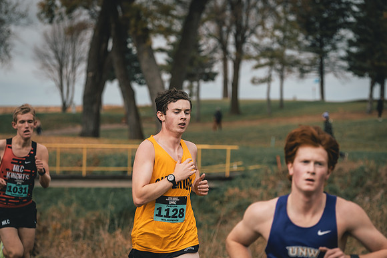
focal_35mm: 213
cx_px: 194
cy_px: 129
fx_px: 2289
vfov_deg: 6.5
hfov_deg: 9.7
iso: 400
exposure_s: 1/1250
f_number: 6.3
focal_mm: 195
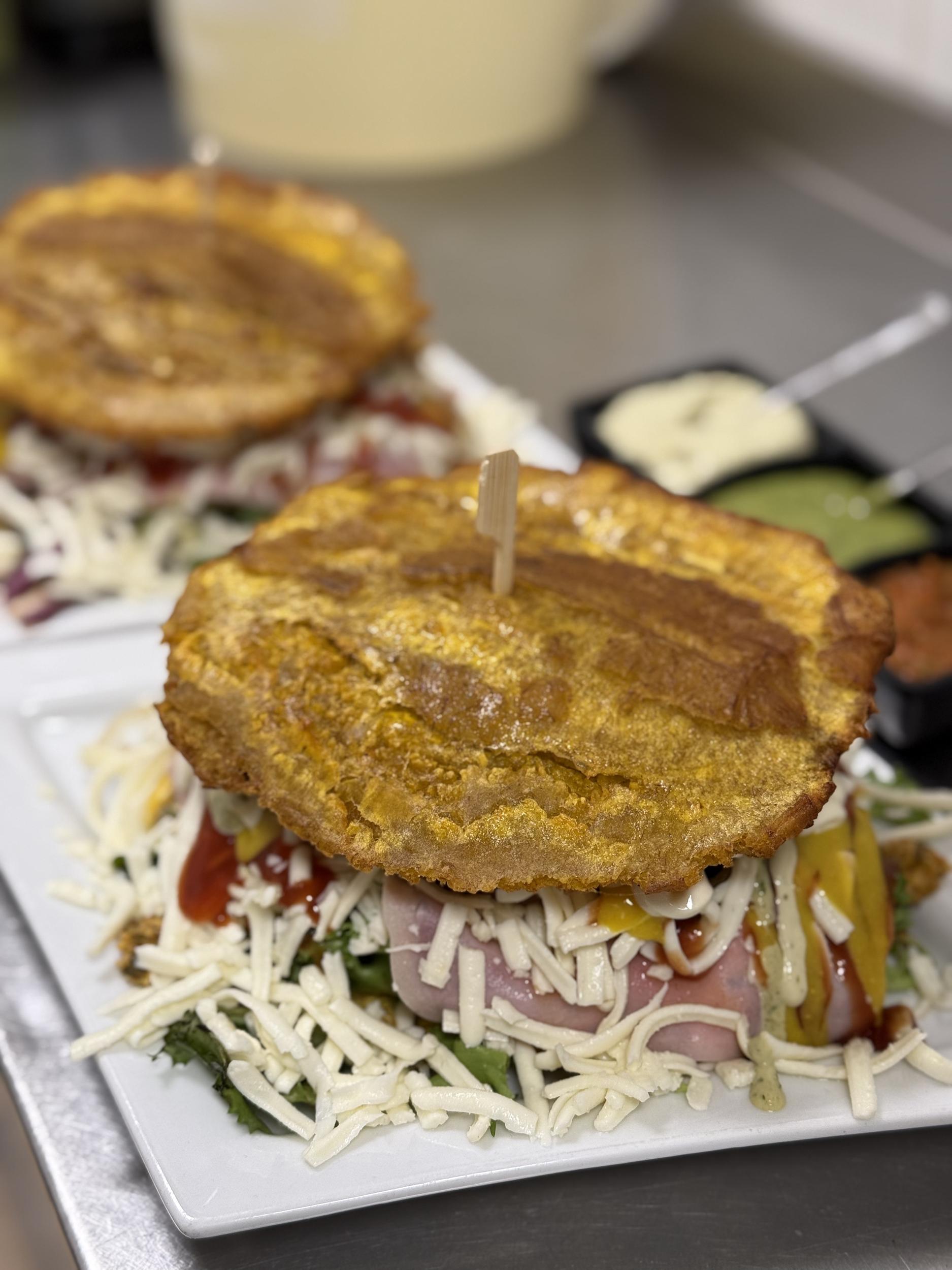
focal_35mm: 48
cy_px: 635
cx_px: 476
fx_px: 1760
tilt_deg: -34.6
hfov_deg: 30.3
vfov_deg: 39.7
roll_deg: +1.1
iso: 80
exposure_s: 1/50
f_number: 1.78
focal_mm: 6.76
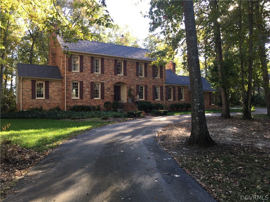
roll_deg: +0.6
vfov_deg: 48.2
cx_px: 135
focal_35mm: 29
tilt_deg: +2.4
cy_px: 101
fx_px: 226
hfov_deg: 61.7
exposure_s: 1/60
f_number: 2.2
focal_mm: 4.15
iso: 25
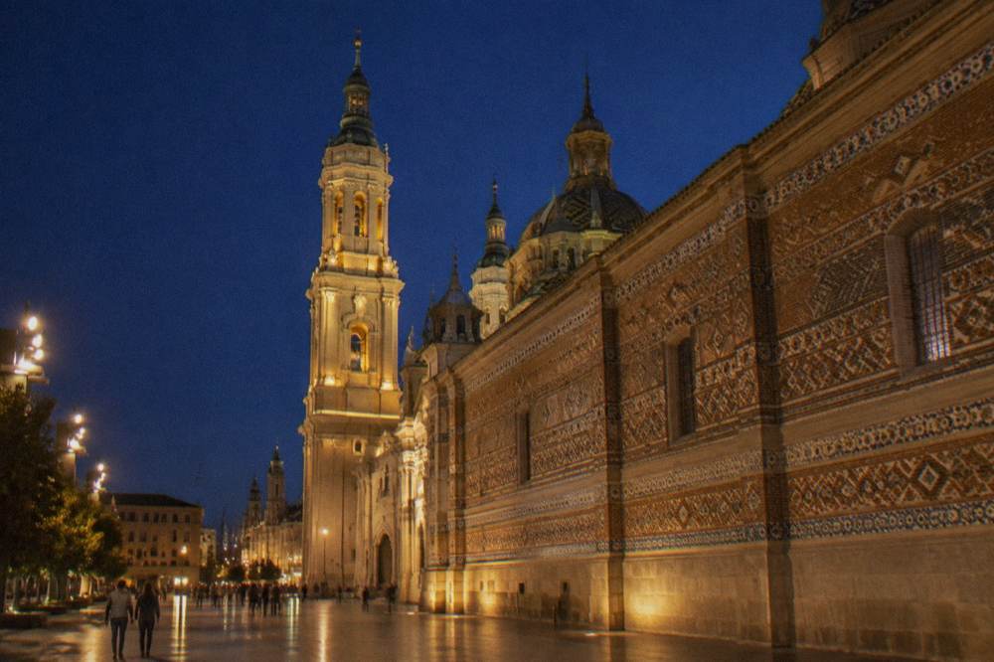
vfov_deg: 37.8
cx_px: 497
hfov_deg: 54.5
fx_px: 966
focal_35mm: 35
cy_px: 331
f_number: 7.1
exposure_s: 1/400
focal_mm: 35
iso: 640
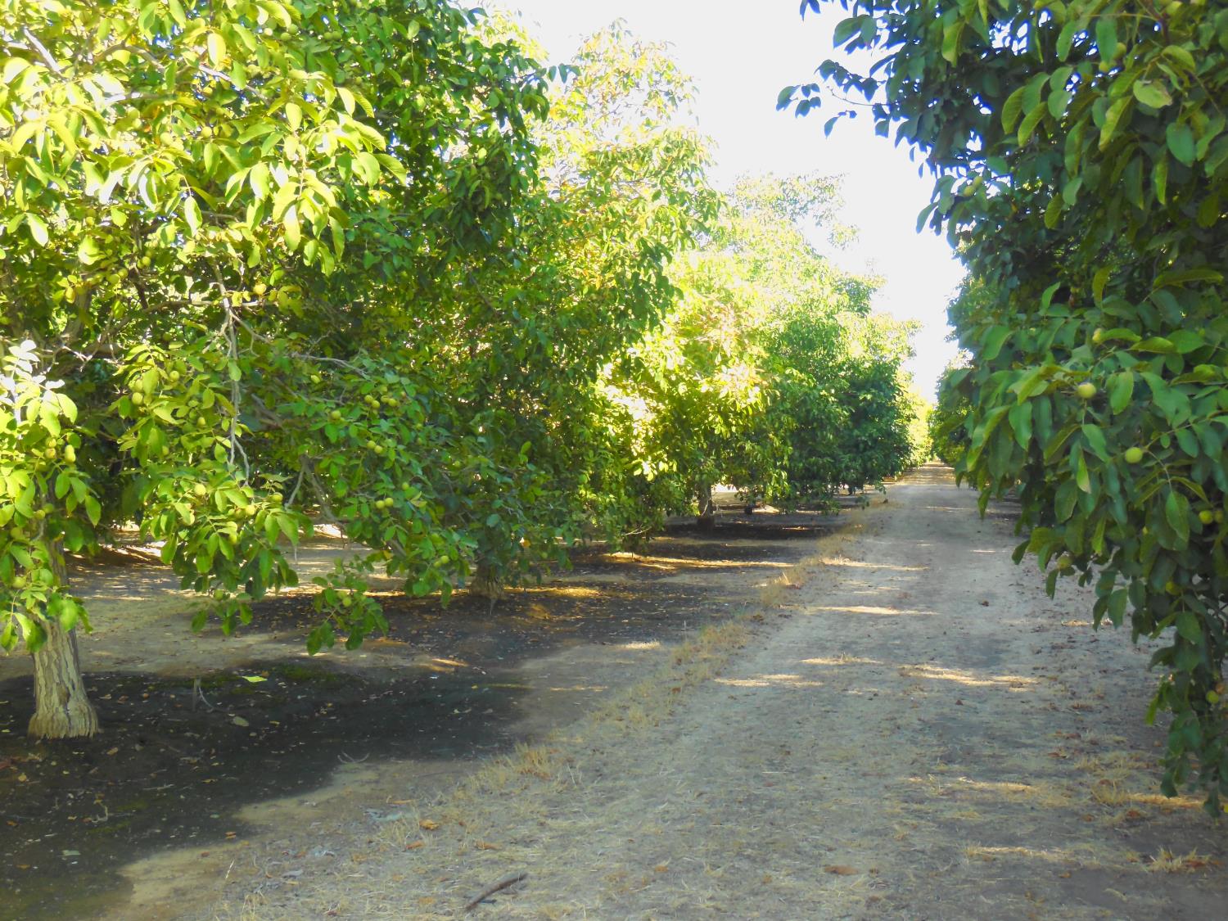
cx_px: 614
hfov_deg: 41.2
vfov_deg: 31.5
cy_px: 460
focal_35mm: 46
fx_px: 1632
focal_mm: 8.2
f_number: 3.8
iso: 125
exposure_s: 1/80
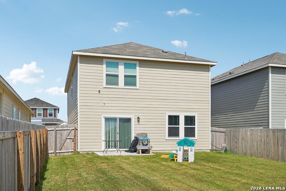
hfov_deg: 54.4
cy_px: 96
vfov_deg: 37.9
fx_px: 278
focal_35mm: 35
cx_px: 143
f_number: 8
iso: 100
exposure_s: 1/640
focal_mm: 35
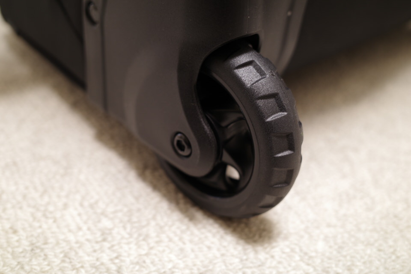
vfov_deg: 46.4
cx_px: 206
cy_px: 137
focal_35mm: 28
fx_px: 320
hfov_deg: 65.5
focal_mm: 18.3
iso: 100
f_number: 2.8
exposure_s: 1/2.5
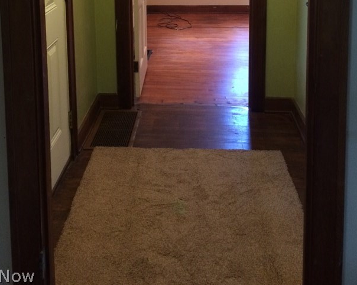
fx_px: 507
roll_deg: +0.8
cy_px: -12
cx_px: 180
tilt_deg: -6.5
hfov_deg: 38.8
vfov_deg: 29.0
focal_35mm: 48
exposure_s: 1/30
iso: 160
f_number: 2.2
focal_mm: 4.15
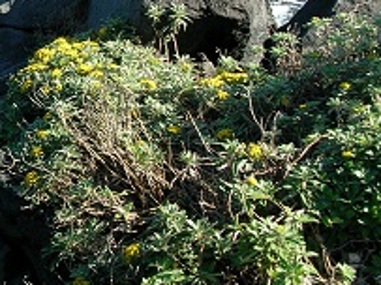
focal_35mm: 73
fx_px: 803
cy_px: 46
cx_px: -2
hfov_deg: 25.4
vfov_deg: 19.9
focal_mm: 6
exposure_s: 1/220
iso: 50
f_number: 3.7
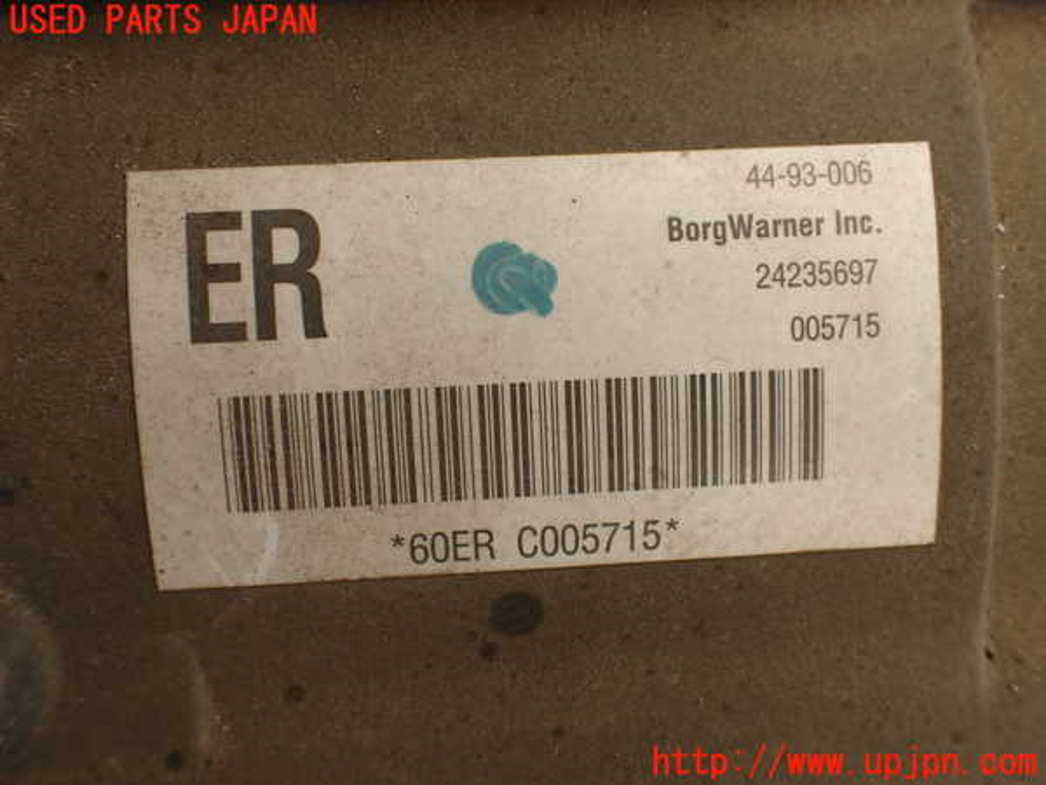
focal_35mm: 32
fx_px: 967
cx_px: 523
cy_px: 392
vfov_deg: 44.2
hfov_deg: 56.8
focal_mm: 5.79
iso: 100
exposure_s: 1/500
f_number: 3.2
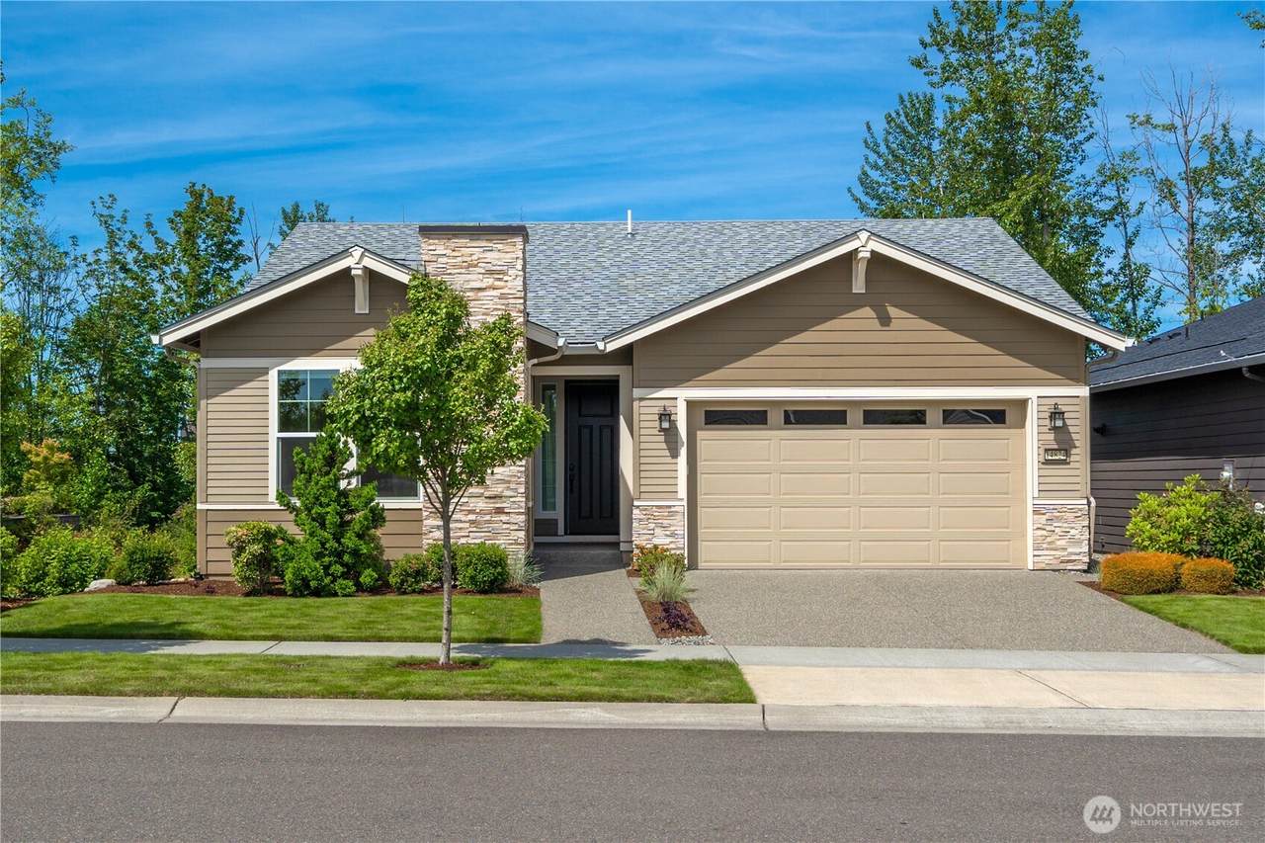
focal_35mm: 24
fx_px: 843
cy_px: 422
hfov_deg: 73.8
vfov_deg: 53.1
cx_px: 632
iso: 100
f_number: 8
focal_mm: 24
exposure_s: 1/500
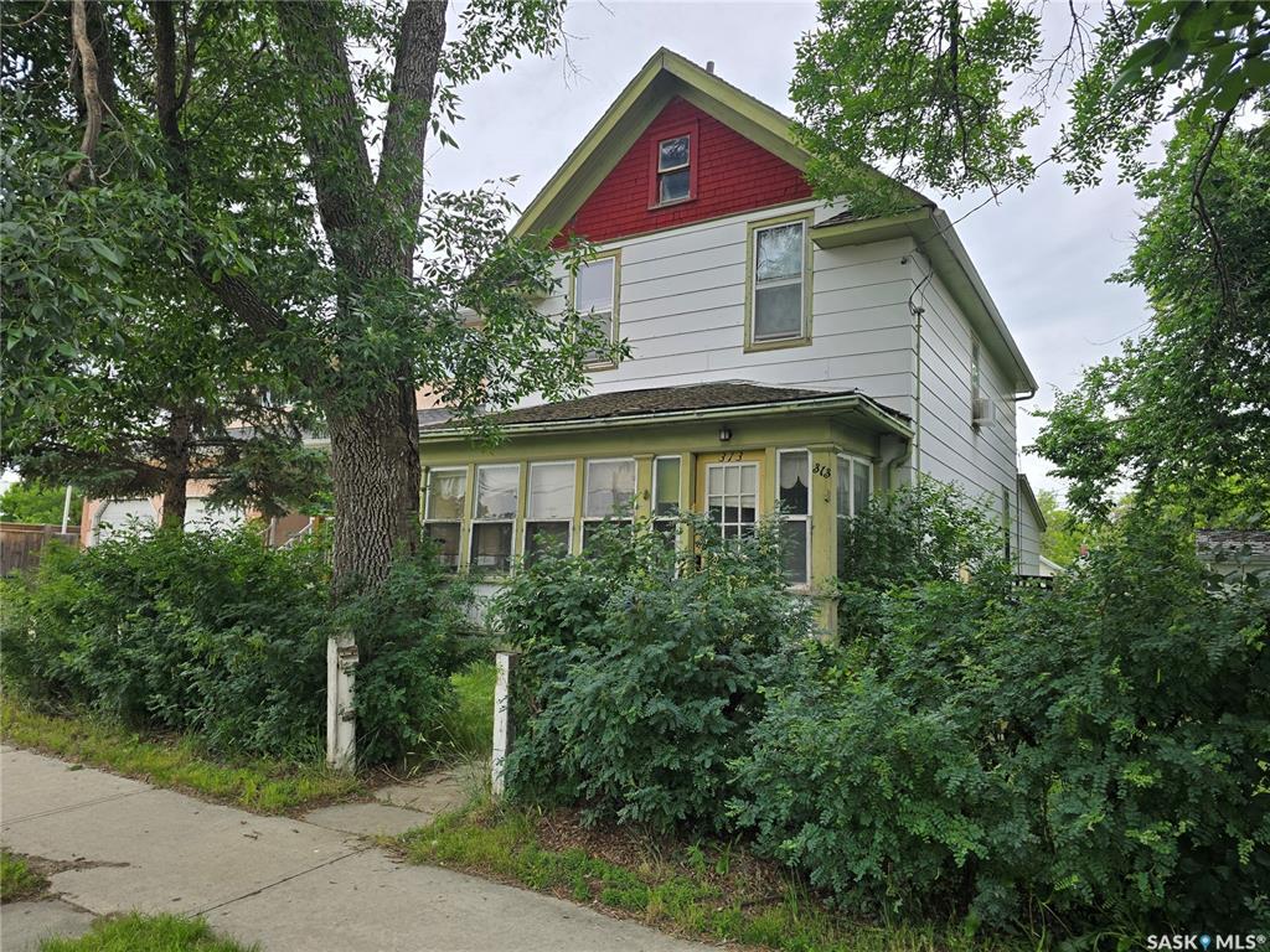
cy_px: 476
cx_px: 635
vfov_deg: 58.9
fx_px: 844
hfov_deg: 73.9
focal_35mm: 23
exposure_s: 1/308
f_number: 1.7
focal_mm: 6.3
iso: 12
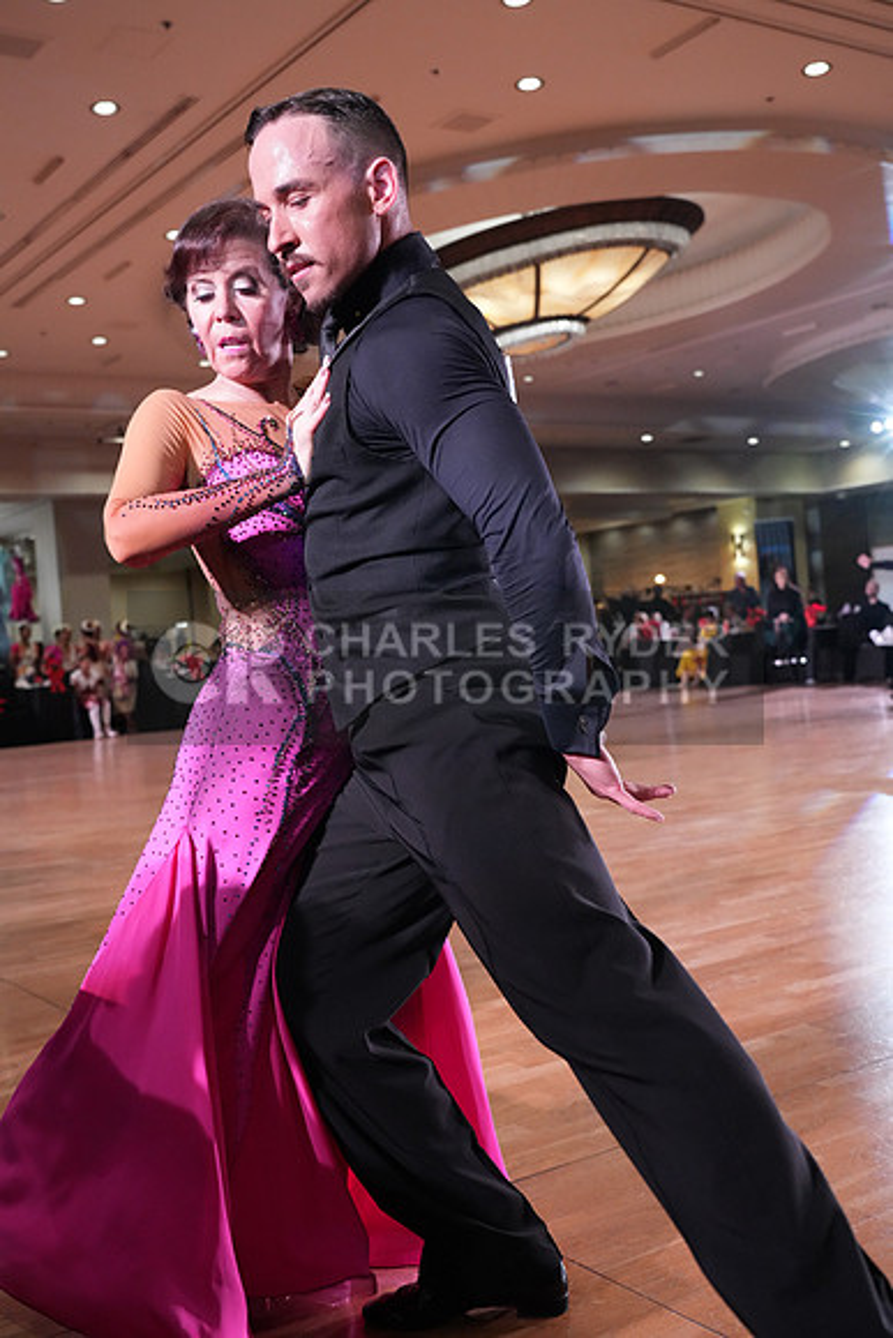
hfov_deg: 36.0
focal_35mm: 37
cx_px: 446
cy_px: 669
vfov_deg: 51.9
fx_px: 1376
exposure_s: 1/320
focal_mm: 37
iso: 5000
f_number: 5
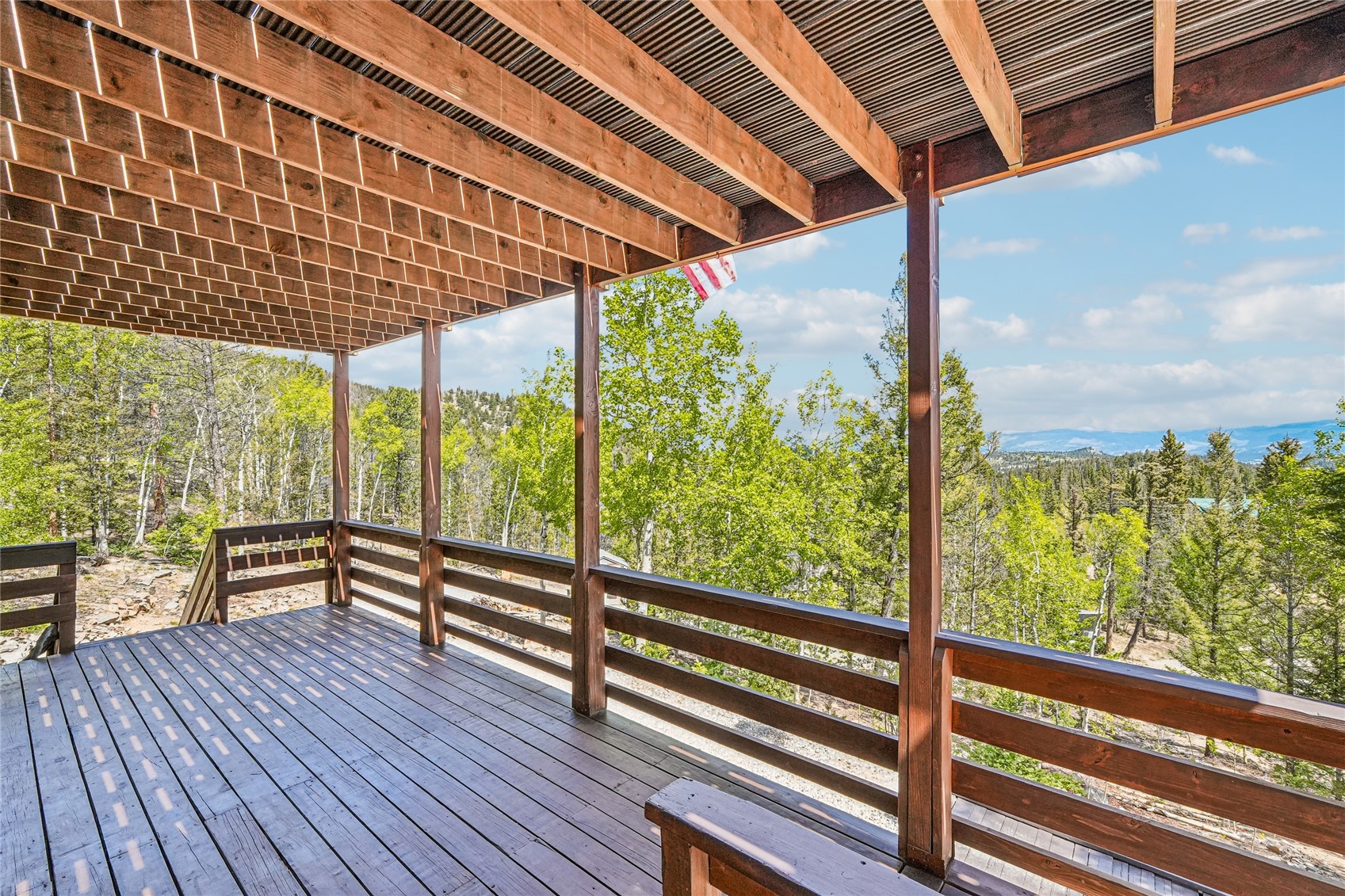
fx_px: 560
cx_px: 672
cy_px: 448
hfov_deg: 100.4
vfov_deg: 77.3
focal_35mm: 15
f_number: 8
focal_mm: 10
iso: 800
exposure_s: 1/250
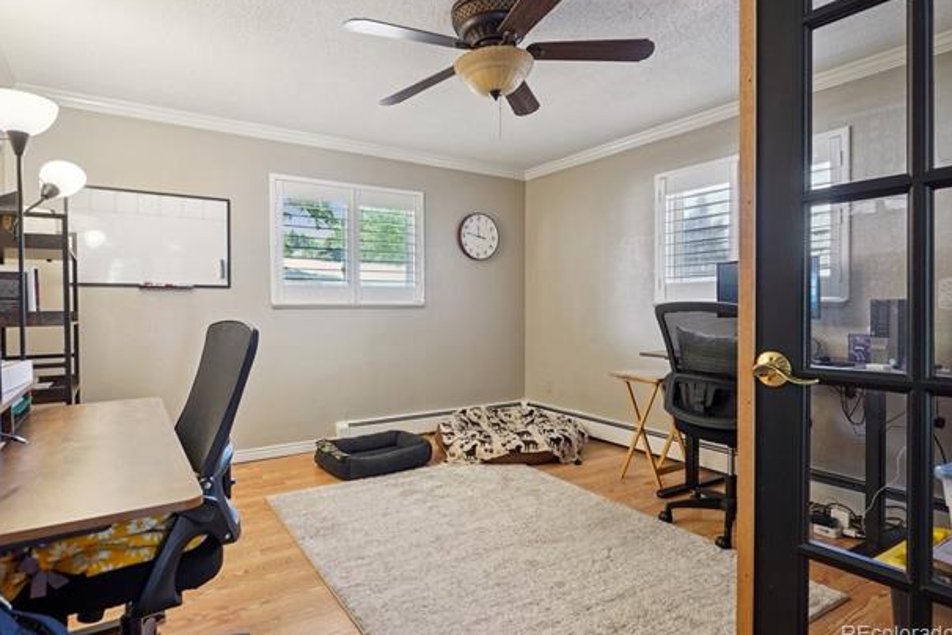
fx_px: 502
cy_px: 316
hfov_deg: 86.9
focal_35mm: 19
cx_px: 463
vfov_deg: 64.6
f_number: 8
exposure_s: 1/5
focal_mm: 12
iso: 400
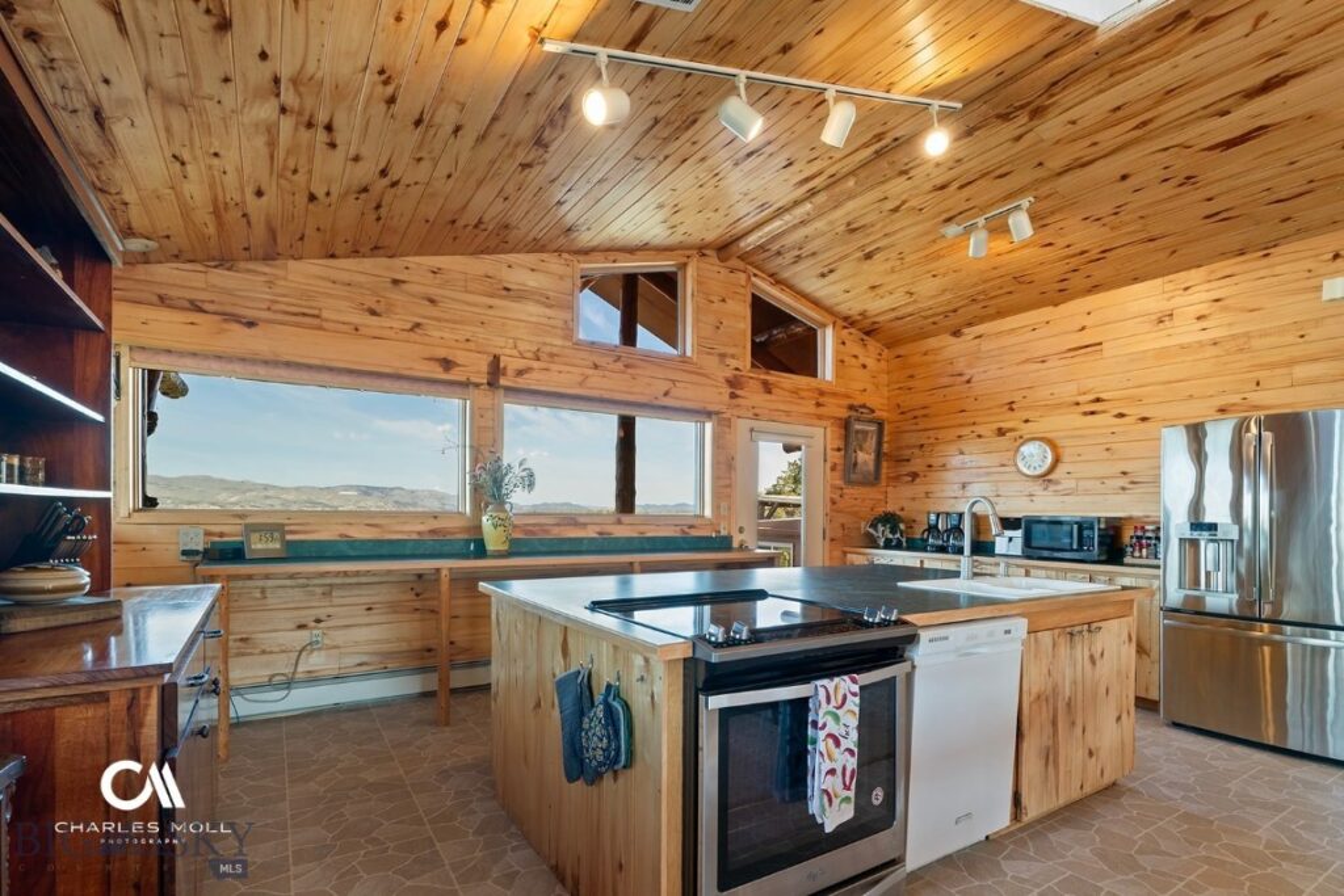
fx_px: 597
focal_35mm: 16
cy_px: 448
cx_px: 672
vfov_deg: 73.8
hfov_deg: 96.7
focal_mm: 16
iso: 320
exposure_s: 1/8
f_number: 8
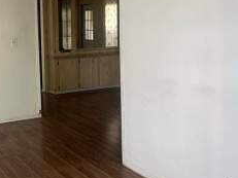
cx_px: 42
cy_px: 48
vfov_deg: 26.7
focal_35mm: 54
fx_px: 371
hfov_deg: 34.3
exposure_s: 1/60
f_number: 1.5
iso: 160
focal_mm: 5.7
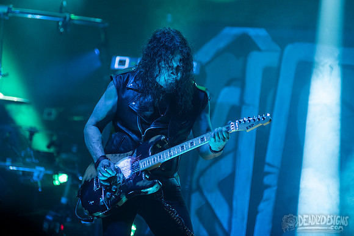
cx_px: 177
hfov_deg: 8.3
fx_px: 2435
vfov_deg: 5.6
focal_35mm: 248
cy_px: 90
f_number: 3.2
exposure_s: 1/400
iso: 2500
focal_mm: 200
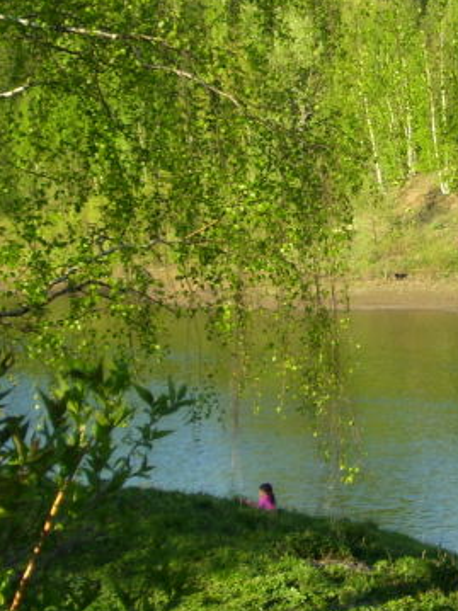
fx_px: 2754
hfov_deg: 9.4
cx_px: 531
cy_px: 216
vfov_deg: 12.7
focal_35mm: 156
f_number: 4
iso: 80
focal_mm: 11.6
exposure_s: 1/250
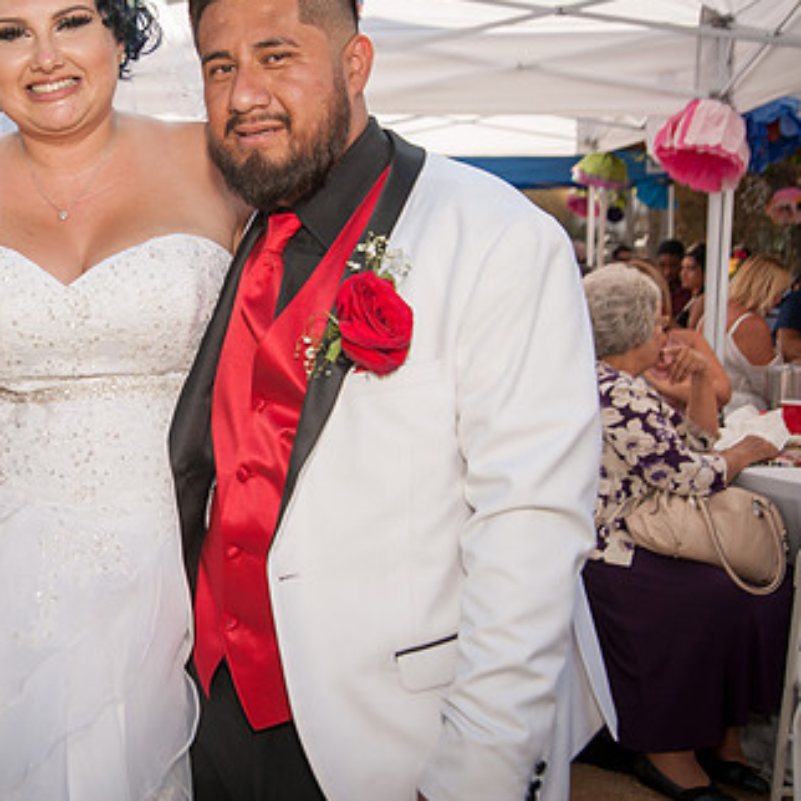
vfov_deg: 34.6
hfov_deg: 33.3
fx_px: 1283
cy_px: 328
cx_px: 122
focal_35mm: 49
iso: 200
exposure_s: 1/1250
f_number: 5
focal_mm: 32
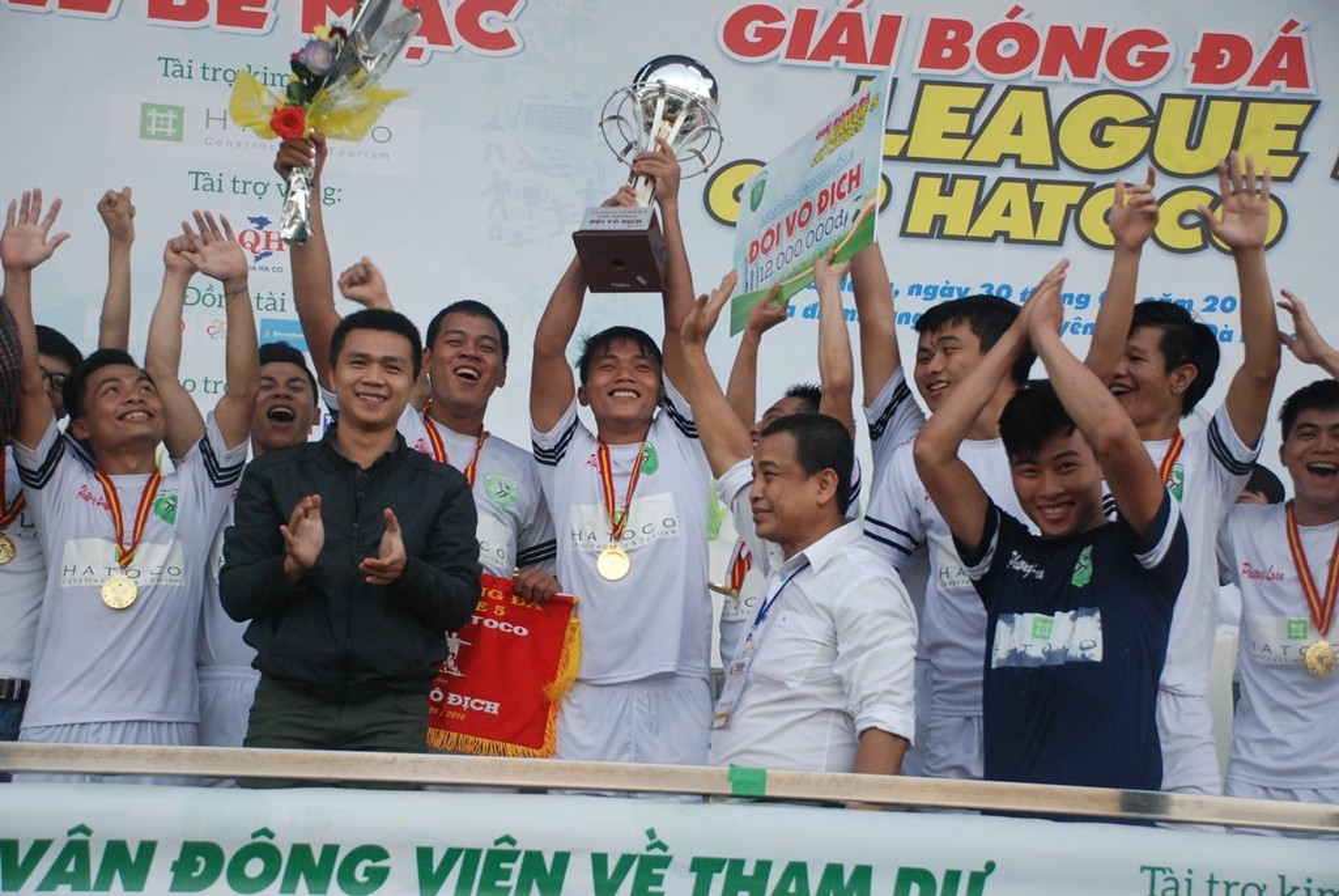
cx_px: 670
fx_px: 2681
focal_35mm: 72
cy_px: 448
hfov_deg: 28.0
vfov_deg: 19.0
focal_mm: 48
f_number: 4.8
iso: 800
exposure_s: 1/250
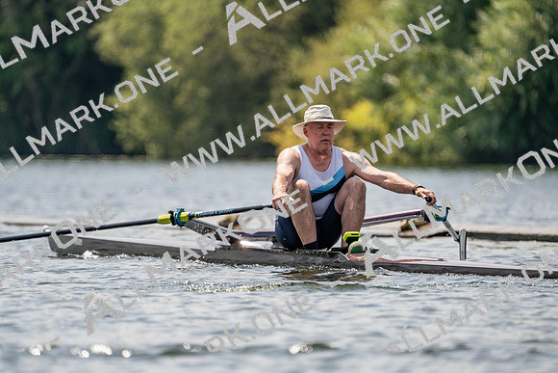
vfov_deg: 2.5
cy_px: 186
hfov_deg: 3.7
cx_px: 279
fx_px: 8573
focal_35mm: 553
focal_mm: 553
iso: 200
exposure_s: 1/1600
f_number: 6.3
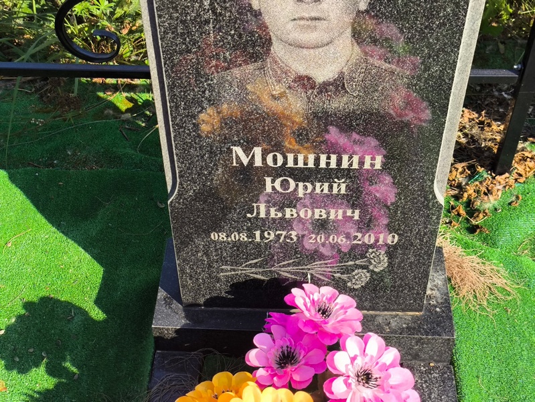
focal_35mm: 50
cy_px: 201
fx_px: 773
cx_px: 268
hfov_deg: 38.2
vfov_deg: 29.1
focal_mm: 4.71
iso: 50
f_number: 1.7
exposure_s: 1/927
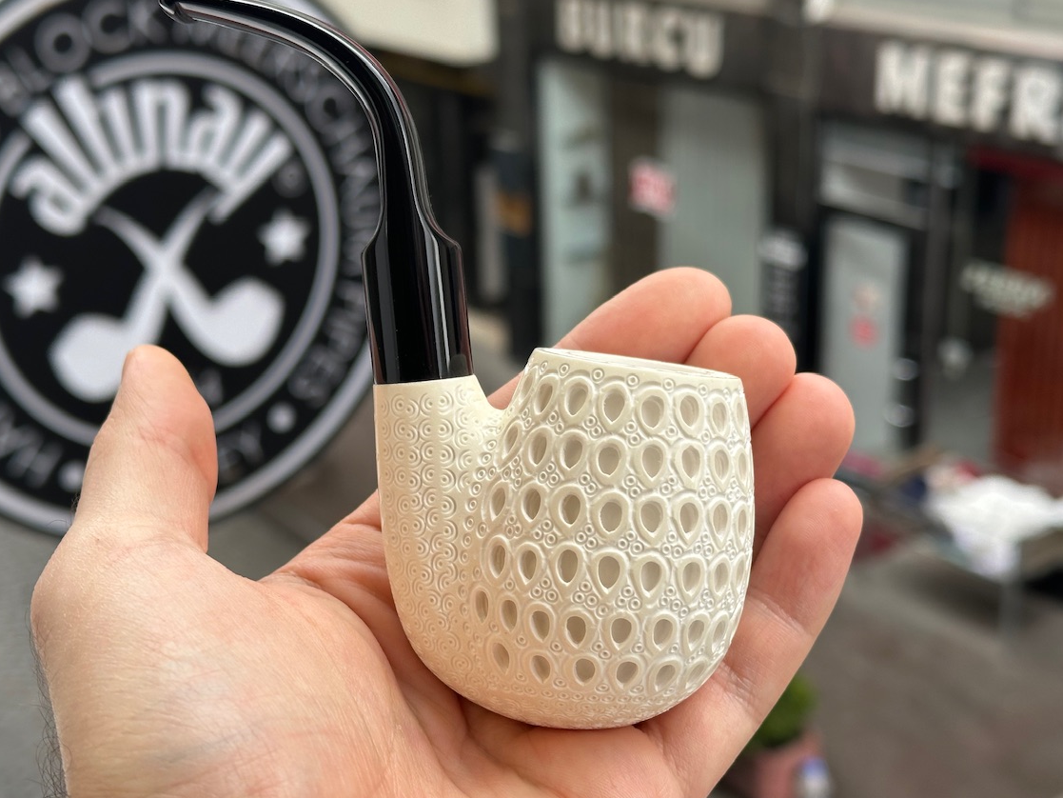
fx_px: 1689
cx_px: 479
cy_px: 409
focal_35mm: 55
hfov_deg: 34.9
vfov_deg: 26.6
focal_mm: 6.86
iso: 64
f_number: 1.78
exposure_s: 1/293
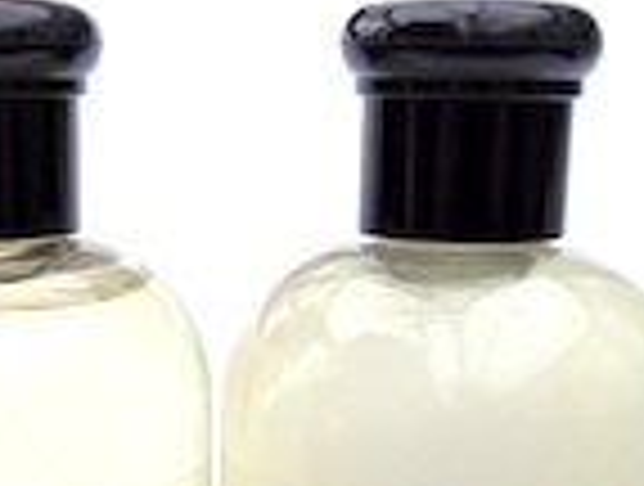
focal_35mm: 110
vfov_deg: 13.3
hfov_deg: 17.8
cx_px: 180
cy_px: 522
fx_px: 2052
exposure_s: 1/312
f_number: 2.4
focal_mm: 4.28
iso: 50
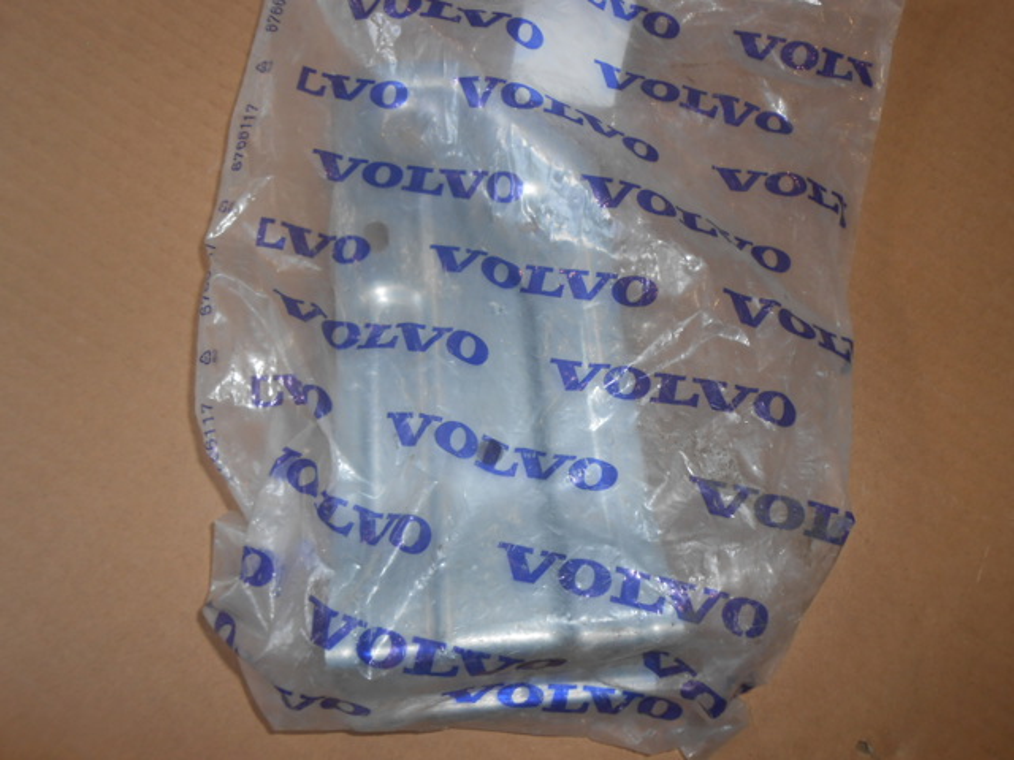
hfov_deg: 67.3
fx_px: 762
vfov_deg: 53.1
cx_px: 507
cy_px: 380
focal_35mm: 26
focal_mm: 4.6
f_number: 3.5
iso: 80
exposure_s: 1/30
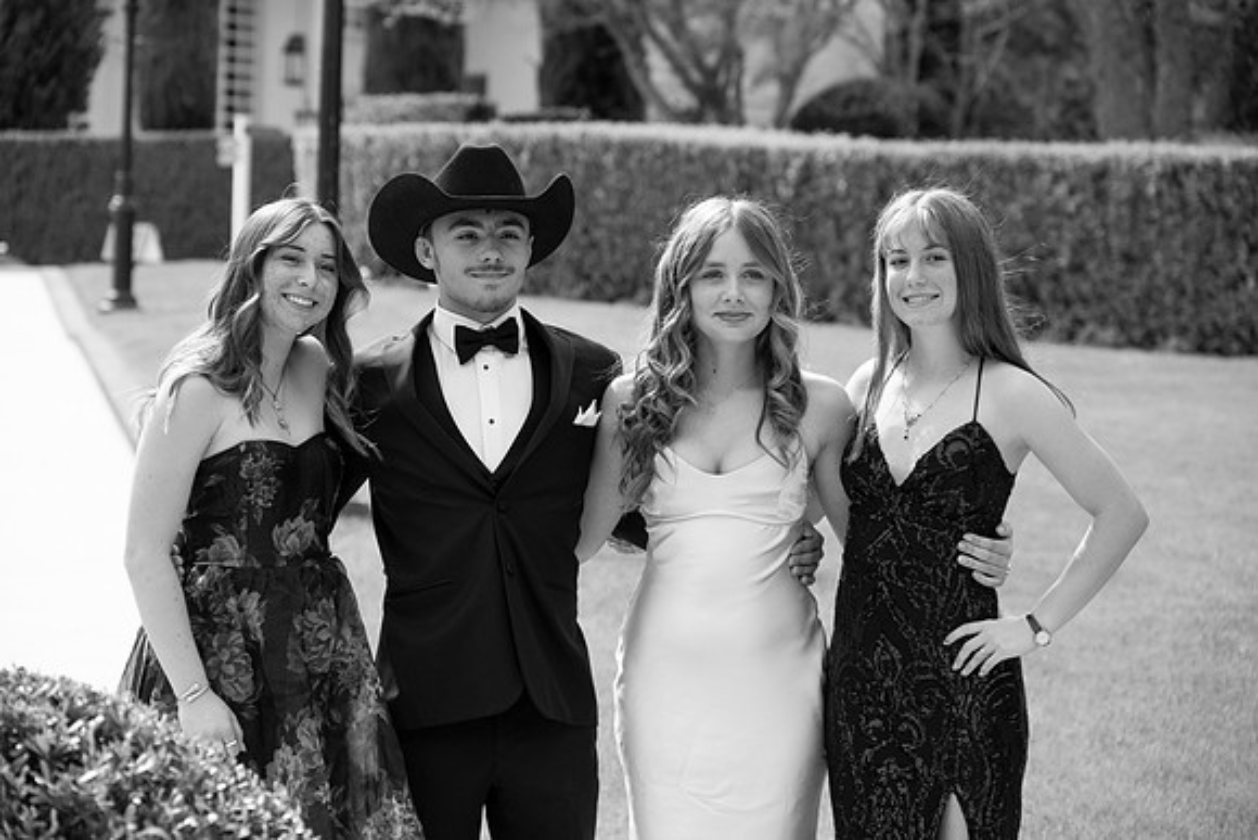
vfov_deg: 11.4
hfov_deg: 17.1
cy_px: 420
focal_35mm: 120
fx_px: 4194
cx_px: 629
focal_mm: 120
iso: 1250
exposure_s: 1/2000
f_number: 6.3
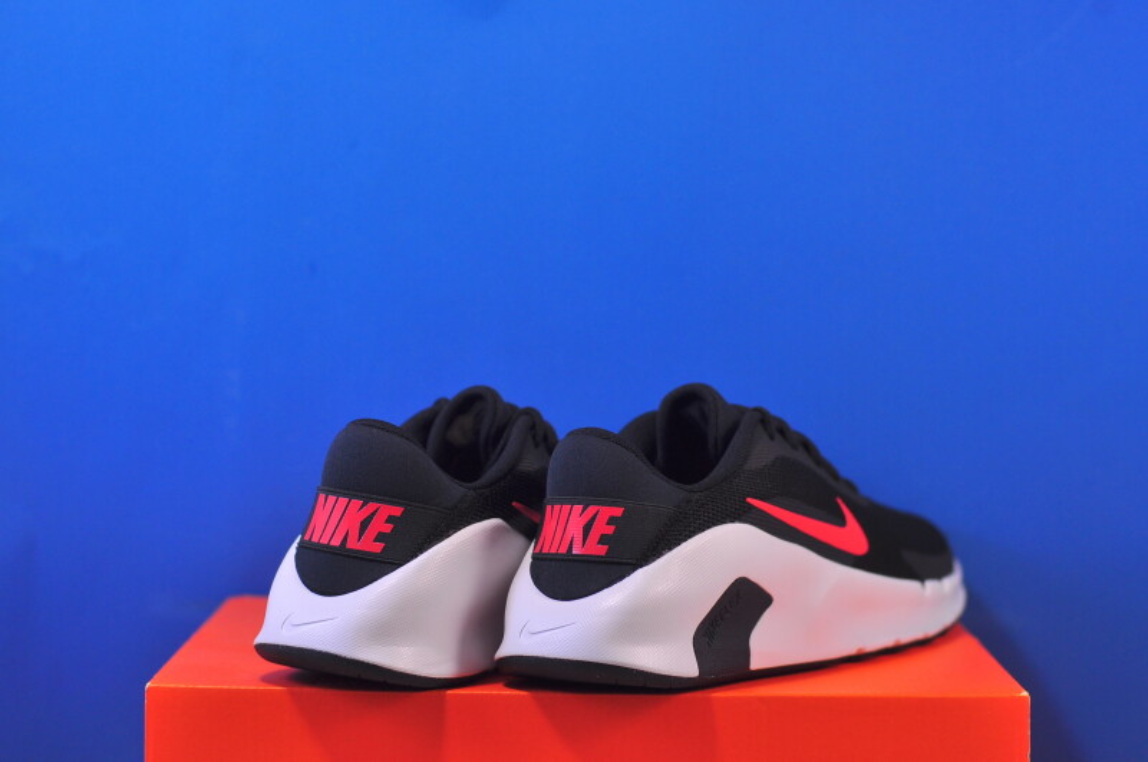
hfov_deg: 27.0
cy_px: 381
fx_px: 2388
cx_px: 574
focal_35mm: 75
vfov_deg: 18.1
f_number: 2.5
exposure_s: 1/320
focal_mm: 50
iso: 250
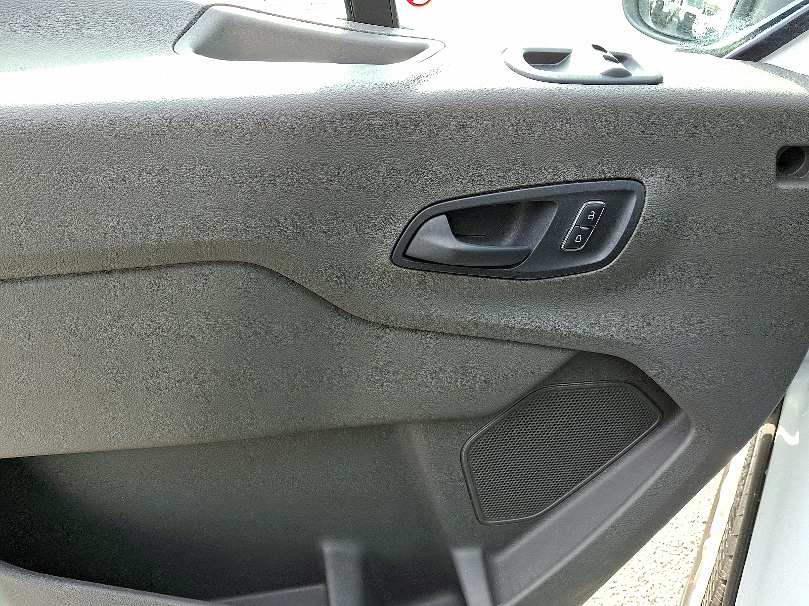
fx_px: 584
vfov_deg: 54.9
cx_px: 404
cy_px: 303
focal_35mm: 25
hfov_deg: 69.4
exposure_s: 1/112
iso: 25
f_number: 1.8
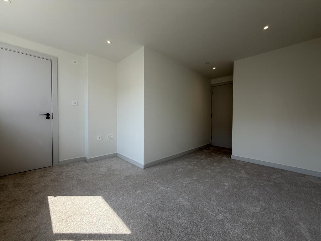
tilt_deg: -0.3
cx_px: 160
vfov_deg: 85.7
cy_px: 120
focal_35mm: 14
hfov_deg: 102.1
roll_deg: -0.5
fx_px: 130
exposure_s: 1/502
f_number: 2.2
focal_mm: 2.22
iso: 64
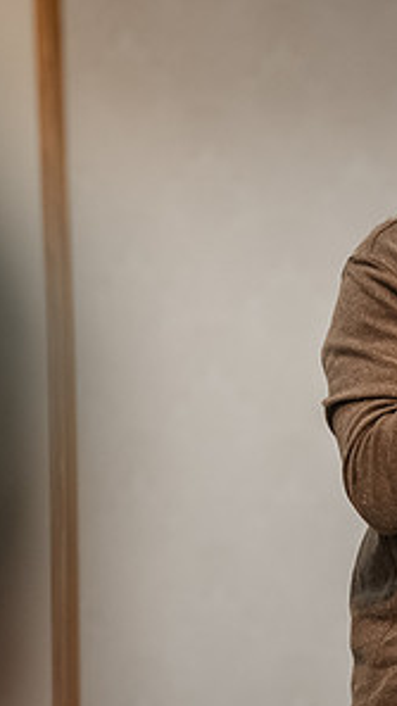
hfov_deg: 3.1
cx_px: 447
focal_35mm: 389
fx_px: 7282
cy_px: 322
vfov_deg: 5.6
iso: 2000
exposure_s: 1/200
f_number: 3.2
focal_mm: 190
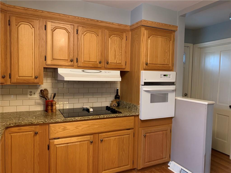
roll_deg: -1.1
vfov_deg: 53.1
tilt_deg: -0.8
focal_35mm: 26
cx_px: 116
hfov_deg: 67.3
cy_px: 86
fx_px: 174
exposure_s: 1/40
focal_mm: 4.25
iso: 320
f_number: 1.8
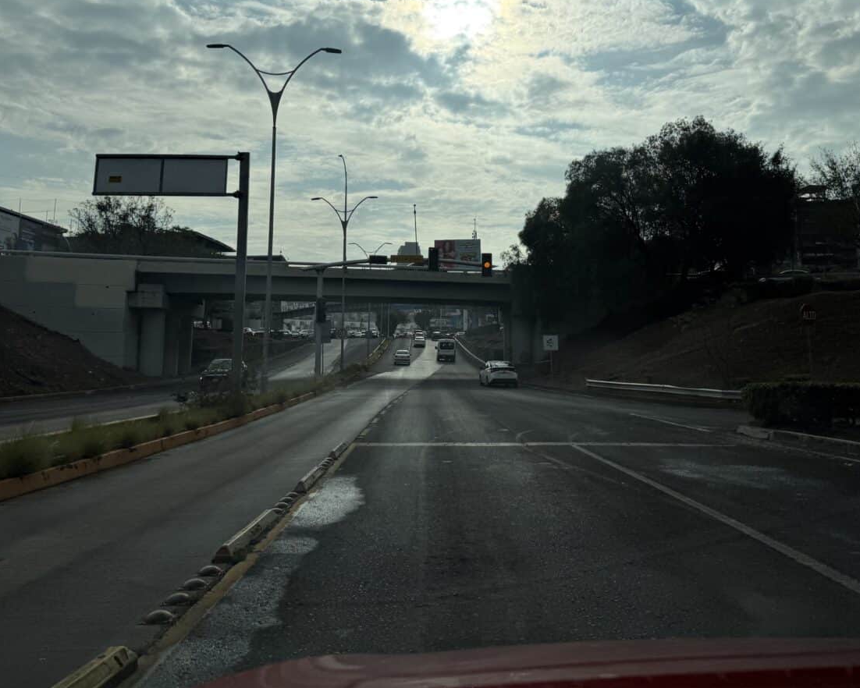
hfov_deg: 52.8
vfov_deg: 42.7
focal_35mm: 34
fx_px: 866
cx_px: 435
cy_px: 222
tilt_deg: +6.5
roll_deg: +0.4
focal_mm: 6.76
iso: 50
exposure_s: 1/17544
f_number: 1.78
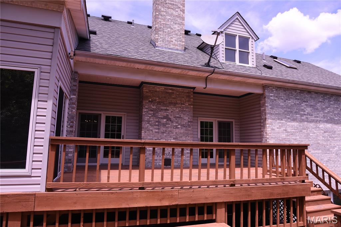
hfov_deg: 73.8
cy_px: 114
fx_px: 227
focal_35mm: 24
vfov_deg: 53.1
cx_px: 170
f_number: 7.1
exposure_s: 1/200
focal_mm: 24
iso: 125
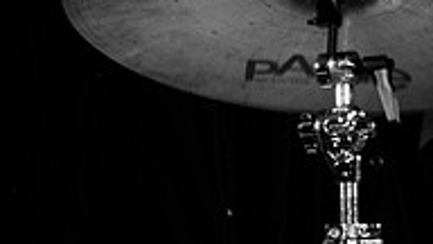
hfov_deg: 7.0
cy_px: -81
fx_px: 3479
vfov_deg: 4.0
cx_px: 661
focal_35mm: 303
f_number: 3.2
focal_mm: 70
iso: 2500
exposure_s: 1/100
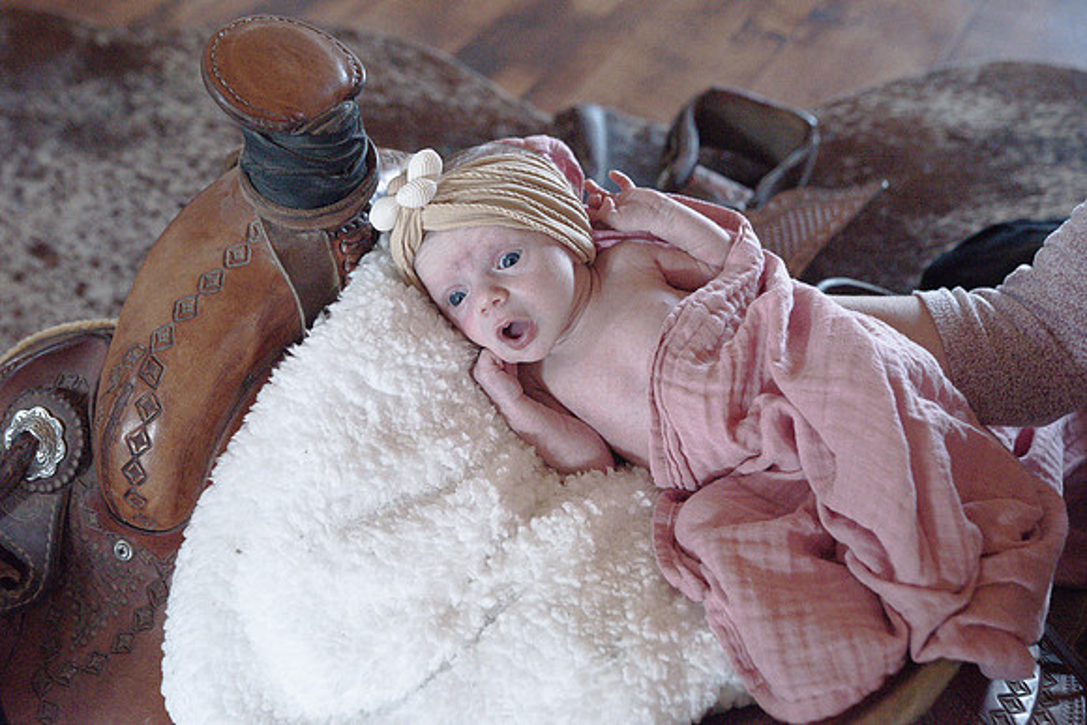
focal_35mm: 46
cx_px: 544
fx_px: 1389
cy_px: 362
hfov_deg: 42.7
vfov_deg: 29.3
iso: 12800
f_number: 4.5
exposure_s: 1/160
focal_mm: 46
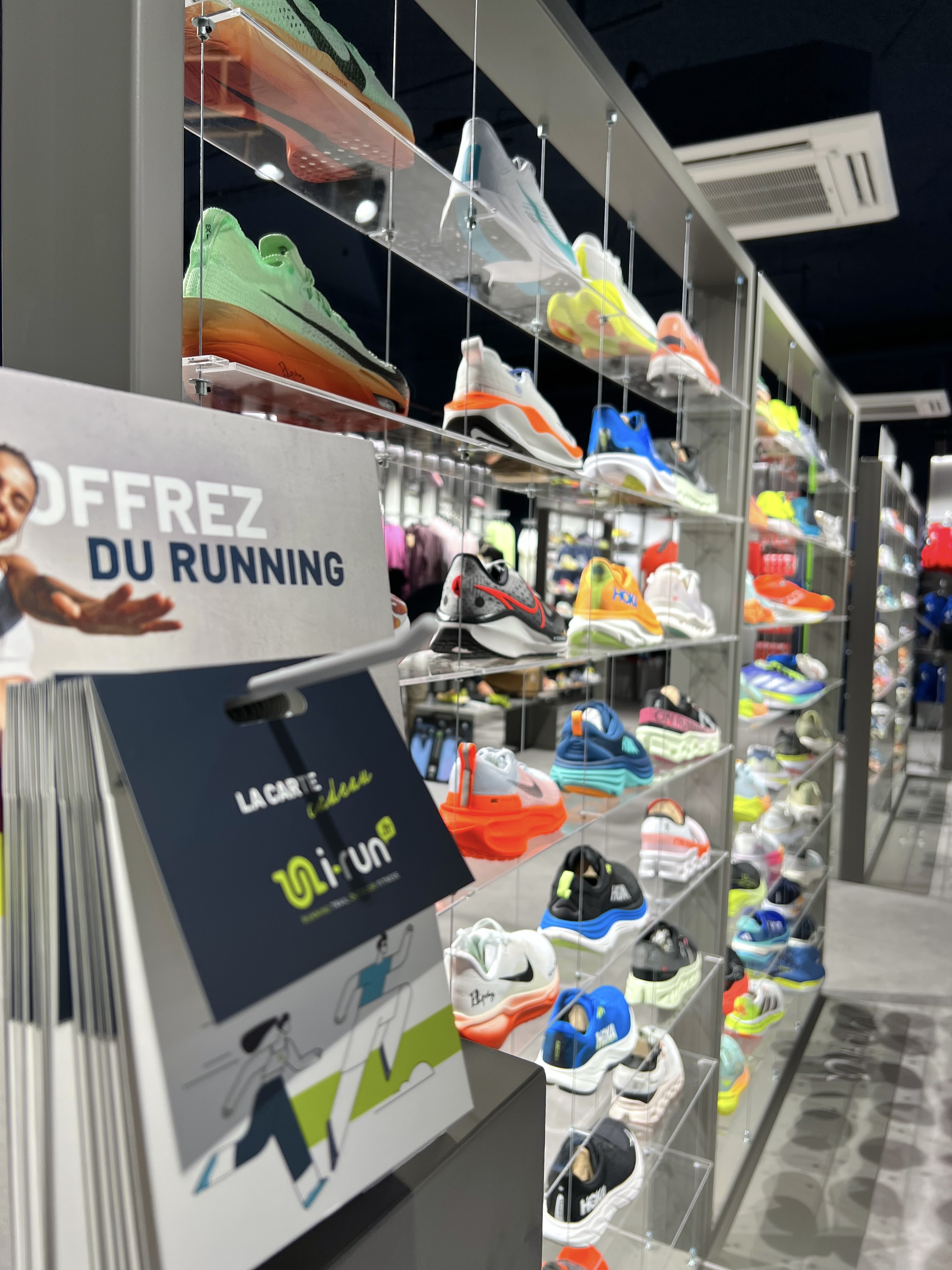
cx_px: 476
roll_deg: -2.5
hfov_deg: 53.1
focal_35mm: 26
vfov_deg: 67.3
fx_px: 953
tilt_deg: -3.3
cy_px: 635
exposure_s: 1/100
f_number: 1.5
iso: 50
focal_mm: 5.7
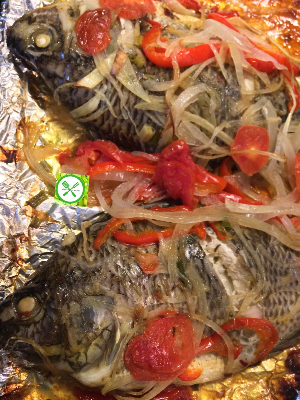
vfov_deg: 61.7
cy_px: 200
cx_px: 150
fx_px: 335
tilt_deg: -79.5
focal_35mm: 29
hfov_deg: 48.2
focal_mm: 4.15
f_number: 2.2
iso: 320
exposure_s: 1/15
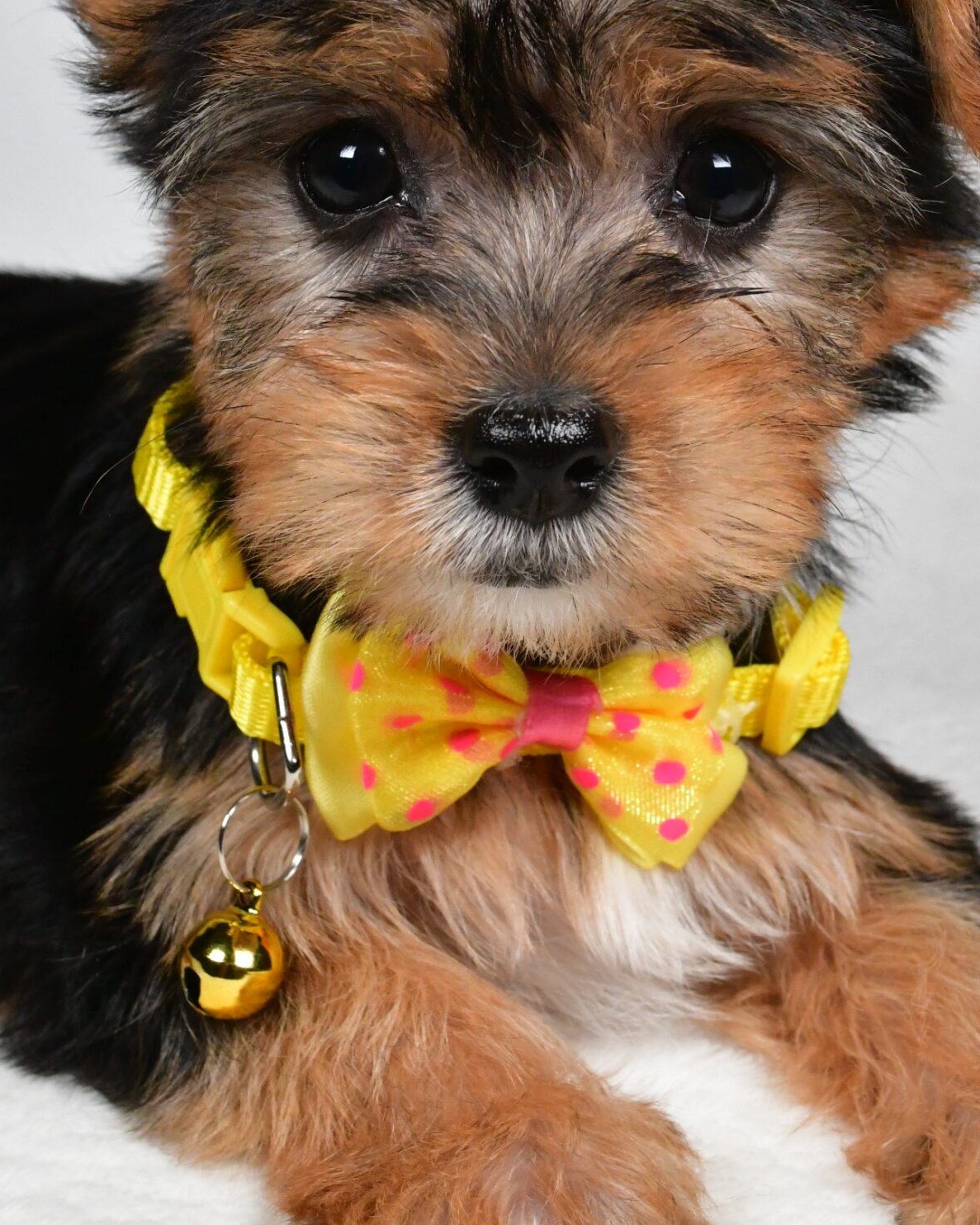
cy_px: 387
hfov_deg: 22.5
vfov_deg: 27.7
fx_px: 2466
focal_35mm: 68
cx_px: 549
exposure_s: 1/800
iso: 5000
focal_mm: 28
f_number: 13
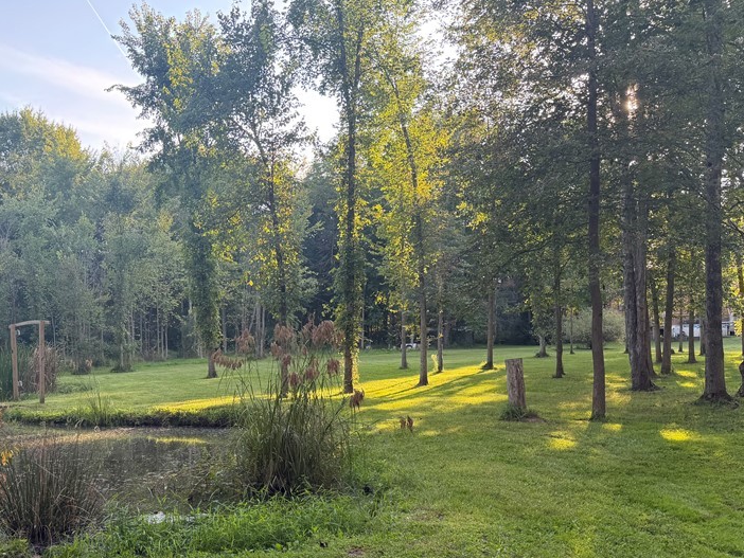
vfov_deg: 40.0
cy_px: 389
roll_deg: -0.3
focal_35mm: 35
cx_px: 235
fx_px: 753
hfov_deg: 51.4
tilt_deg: -1.5
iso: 80
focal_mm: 6.76
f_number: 1.78
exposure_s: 1/333
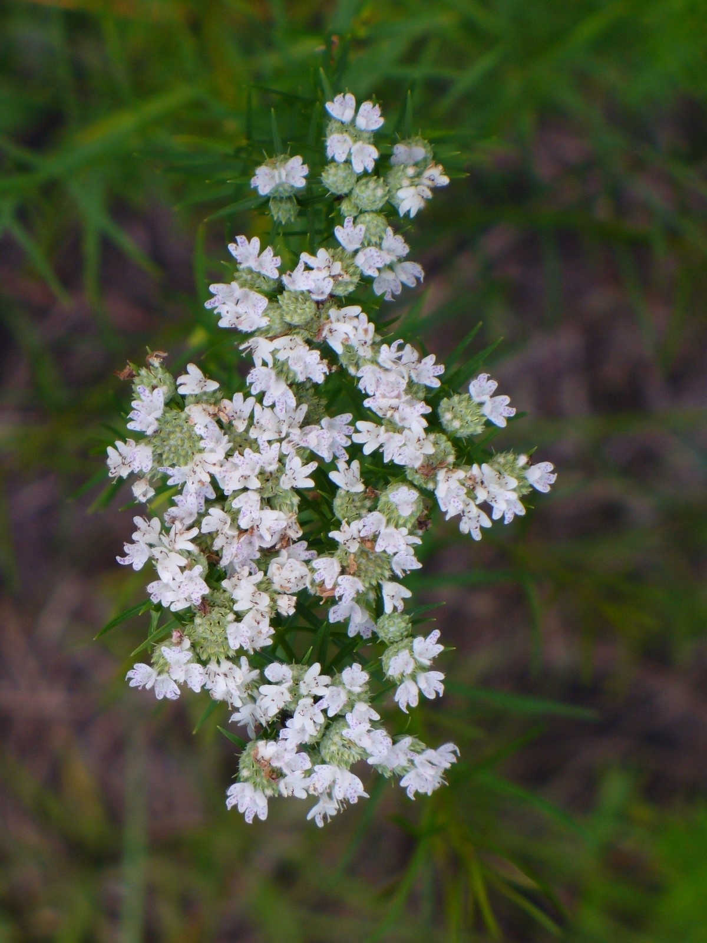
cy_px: 472
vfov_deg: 11.2
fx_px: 4820
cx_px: 354
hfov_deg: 8.4
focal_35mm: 177
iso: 100
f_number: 4.2
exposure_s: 1/60
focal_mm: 29.2
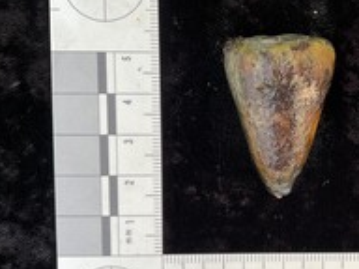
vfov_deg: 27.5
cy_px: 149
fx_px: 550
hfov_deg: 34.3
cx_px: 318
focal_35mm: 53
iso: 50
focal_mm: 3
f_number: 1.8
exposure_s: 1/120
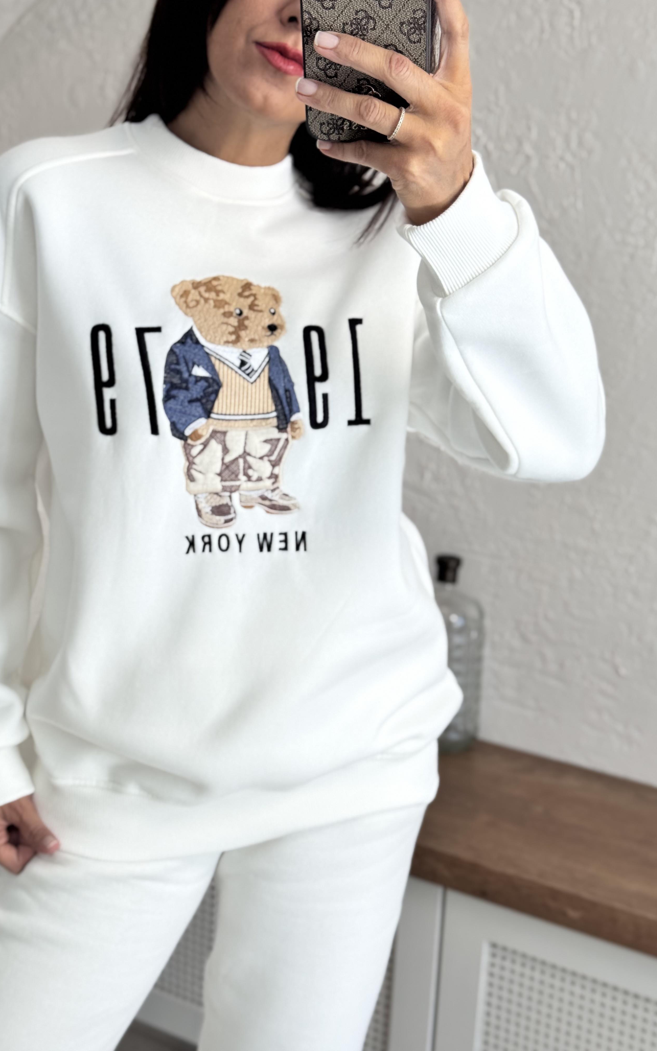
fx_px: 1461
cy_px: 525
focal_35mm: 51
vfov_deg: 39.6
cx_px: 276
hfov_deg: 25.3
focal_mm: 6.76
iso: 64
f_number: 1.78
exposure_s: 1/362
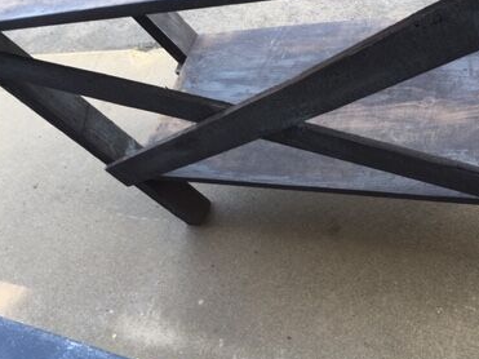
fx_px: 692
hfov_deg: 38.1
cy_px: 129
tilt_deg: -43.5
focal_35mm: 50
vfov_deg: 29.0
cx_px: 281
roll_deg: +41.6
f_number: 2.2
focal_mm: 4.15
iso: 32
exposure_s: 1/100
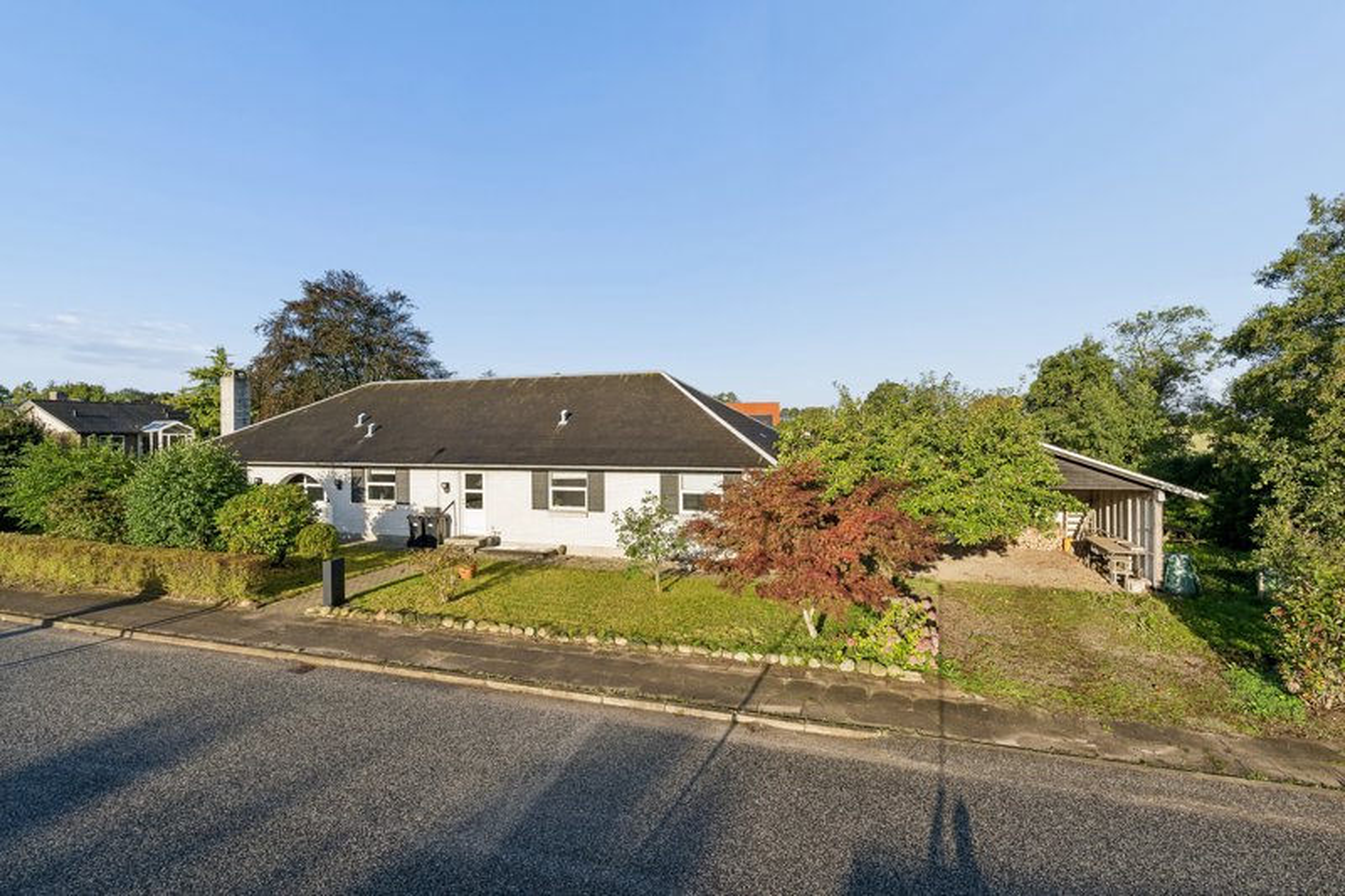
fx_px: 654
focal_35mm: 18
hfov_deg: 91.6
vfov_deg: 68.9
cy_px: 448
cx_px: 672
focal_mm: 17.5
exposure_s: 1/400
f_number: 8
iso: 200
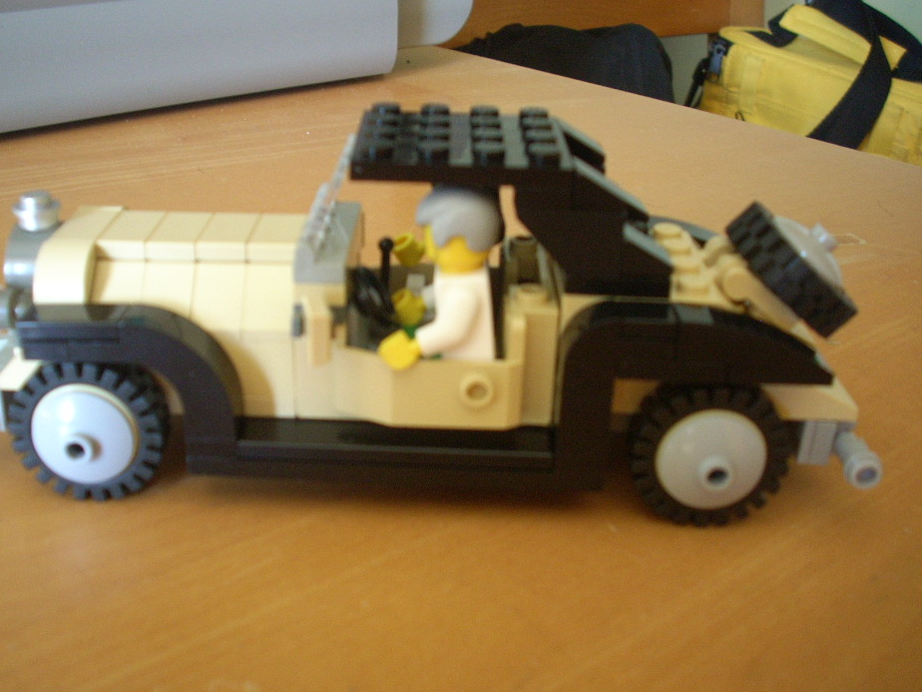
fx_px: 1092
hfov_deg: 45.7
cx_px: 414
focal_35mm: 41
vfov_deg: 35.1
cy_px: 350
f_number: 2.8
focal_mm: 6.2
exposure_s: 1/16.4
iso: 200
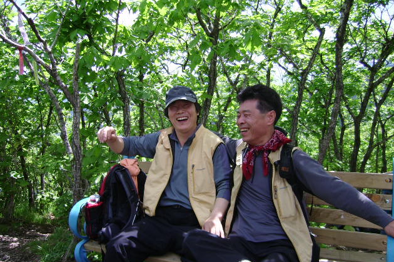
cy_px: 143
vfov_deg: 35.9
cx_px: 196
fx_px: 405
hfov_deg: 51.9
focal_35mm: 37
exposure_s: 1/385
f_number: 2.8
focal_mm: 5.95
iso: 50
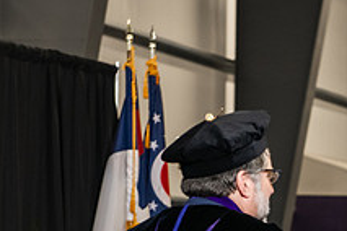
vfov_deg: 7.1
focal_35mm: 191
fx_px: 1841
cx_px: 404
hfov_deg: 10.6
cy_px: 299
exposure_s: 1/200
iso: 2000
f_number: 5
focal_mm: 70
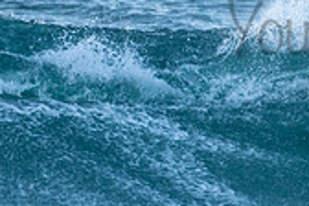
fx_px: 22246
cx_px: 418
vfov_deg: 0.5
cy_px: 12
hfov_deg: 0.8
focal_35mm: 2592
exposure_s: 1/400
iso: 450
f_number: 5.6
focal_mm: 500
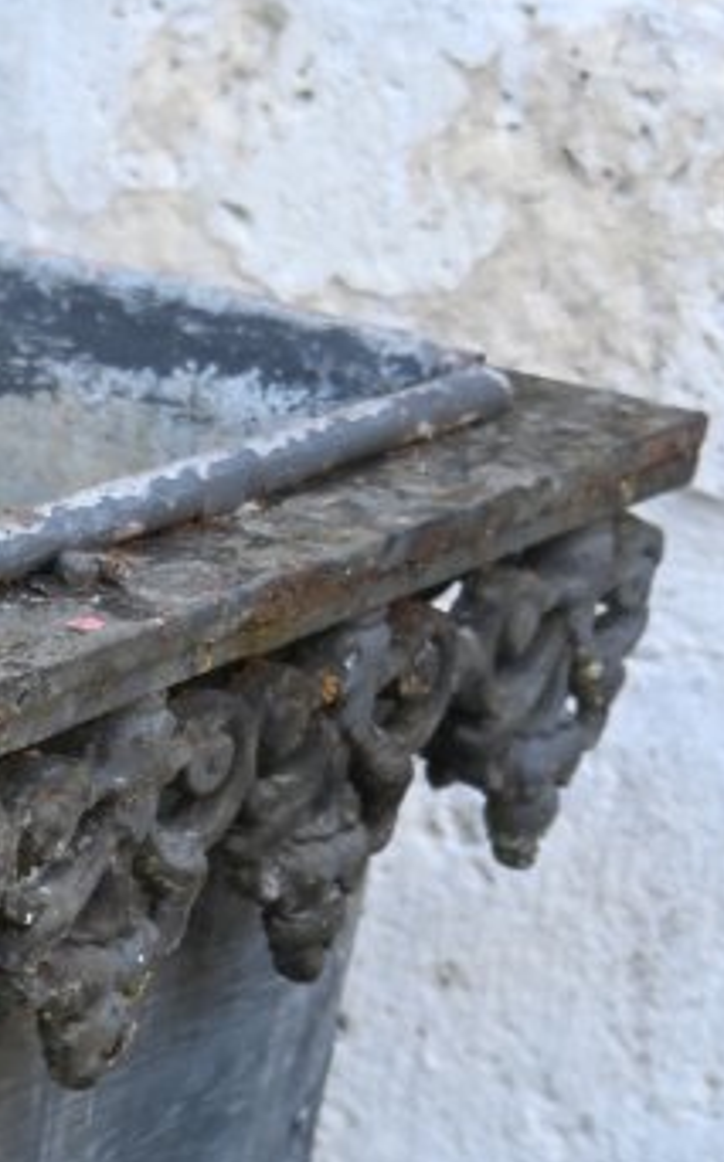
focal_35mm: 113
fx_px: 3570
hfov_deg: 10.8
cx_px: -602
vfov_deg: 17.3
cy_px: 1536
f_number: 3.5
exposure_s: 1/125
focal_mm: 21
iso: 400
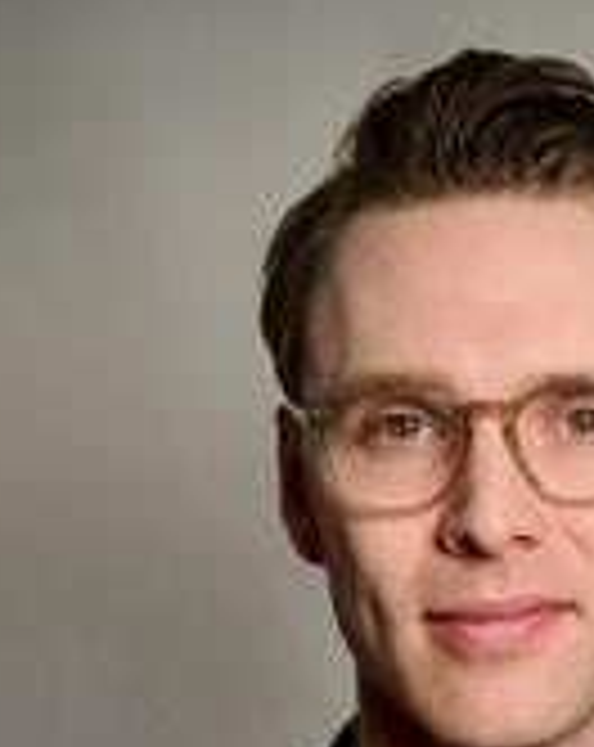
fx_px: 2516
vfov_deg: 16.5
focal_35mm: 114
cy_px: 767
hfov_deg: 13.4
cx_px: 504
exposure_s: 1/250
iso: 400
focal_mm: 35
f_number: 2.8
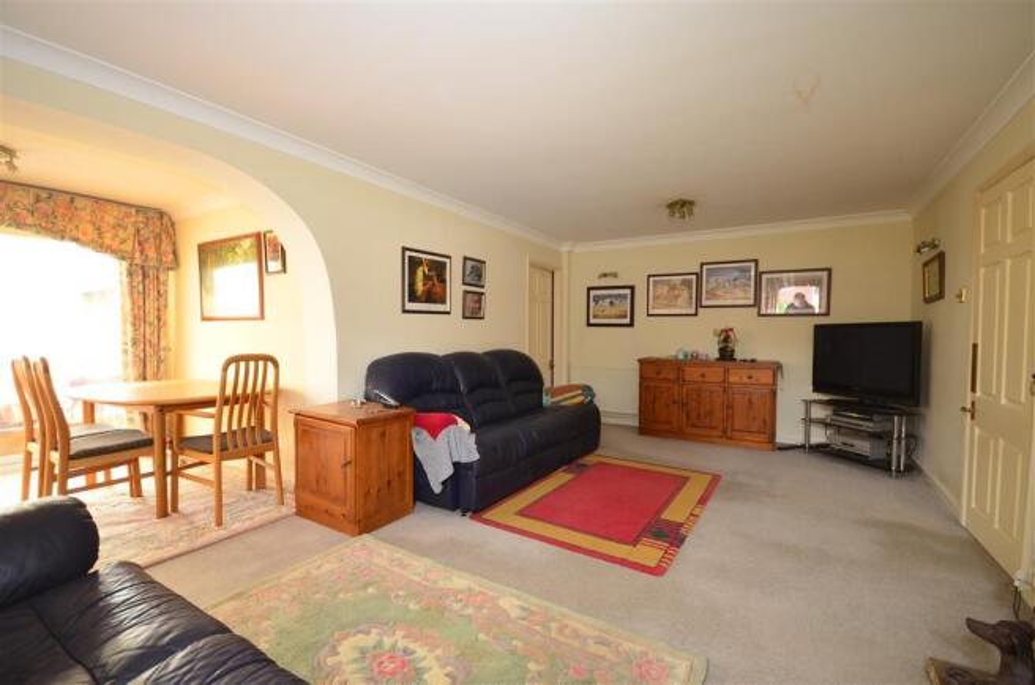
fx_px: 430
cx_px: 518
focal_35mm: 15
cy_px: 342
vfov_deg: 77.0
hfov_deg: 100.5
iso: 640
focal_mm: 10
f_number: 4
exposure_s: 1/4
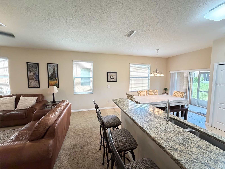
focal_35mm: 14
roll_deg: +0.5
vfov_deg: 85.7
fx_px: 91
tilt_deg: -4.6
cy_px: 84
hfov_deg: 102.1
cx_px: 112
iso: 640
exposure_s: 1/60
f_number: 2.2
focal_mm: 2.22
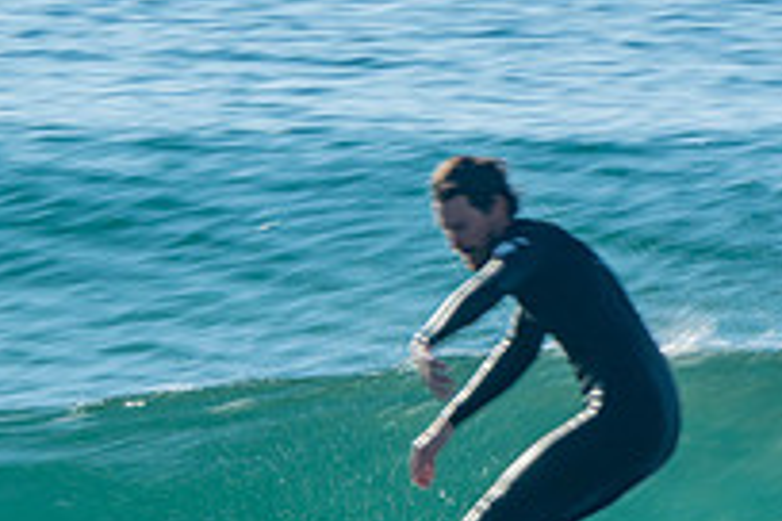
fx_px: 37012
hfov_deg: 1.2
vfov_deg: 0.8
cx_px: 299
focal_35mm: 1704
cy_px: 668
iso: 100
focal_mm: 400
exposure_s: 1/30
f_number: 22
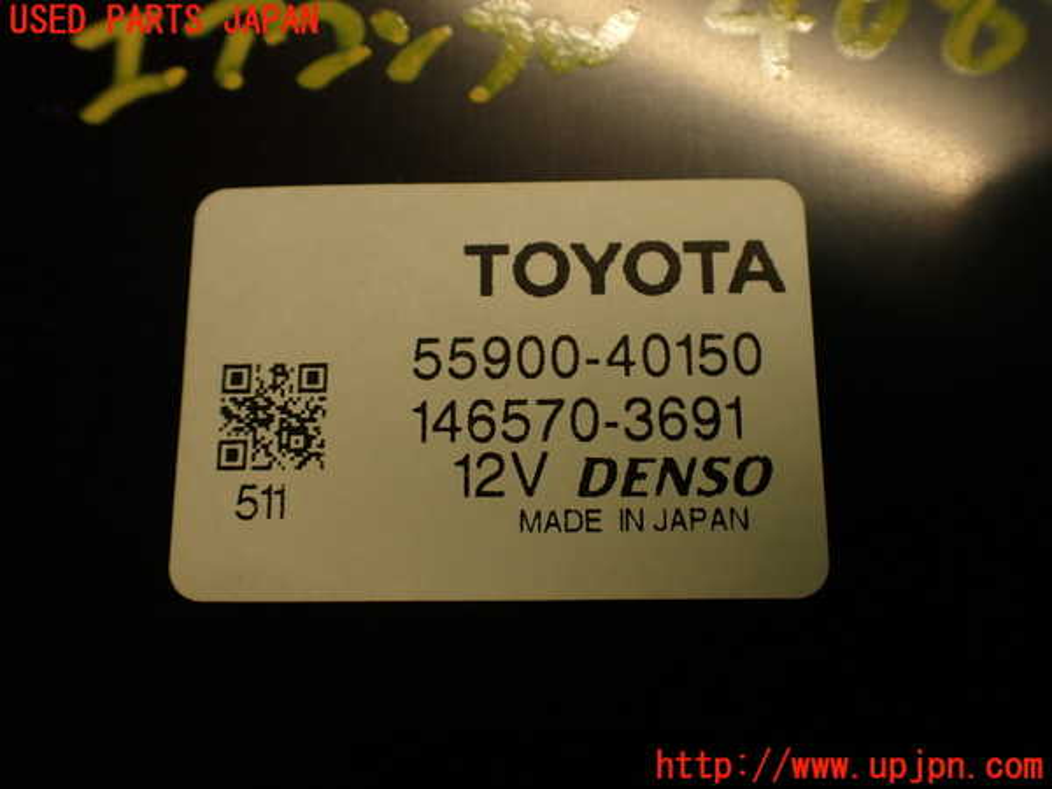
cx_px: 526
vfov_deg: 44.2
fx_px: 972
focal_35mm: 32
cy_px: 394
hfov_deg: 56.8
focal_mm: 5.79
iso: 125
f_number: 2.4
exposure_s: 1/60
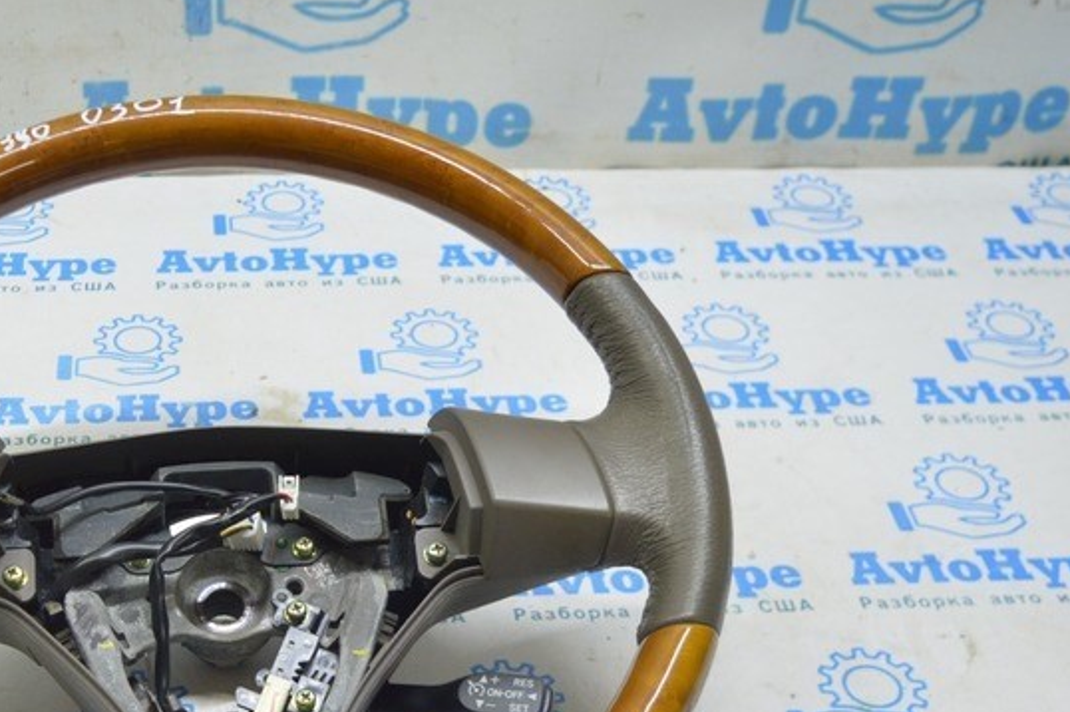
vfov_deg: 22.4
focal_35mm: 60
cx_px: 213
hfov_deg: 32.5
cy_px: 544
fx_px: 1781
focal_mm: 21
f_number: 3.8
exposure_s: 1/40
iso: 400
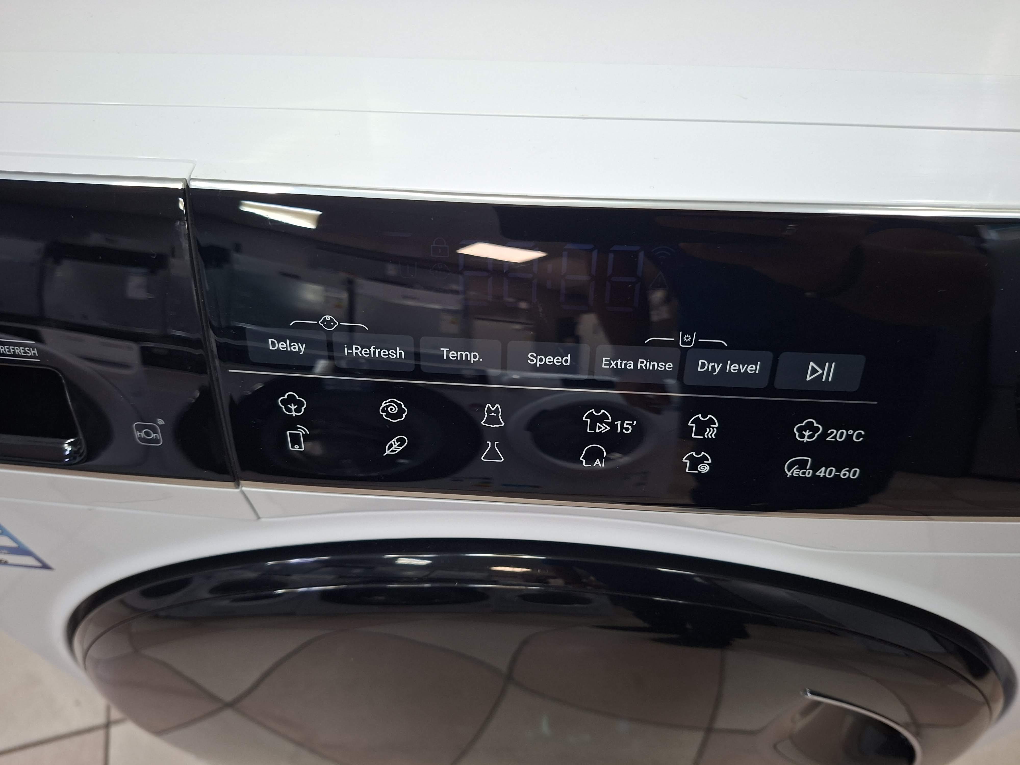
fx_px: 678
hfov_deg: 73.9
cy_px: 382
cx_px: 510
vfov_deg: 58.9
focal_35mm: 23
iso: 160
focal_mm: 5.54
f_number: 1.8
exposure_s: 1/50
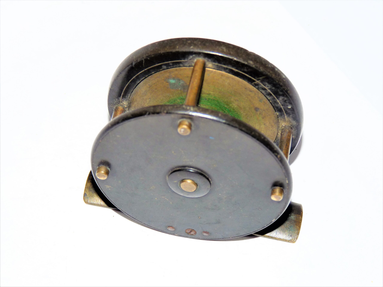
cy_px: 144
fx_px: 1350
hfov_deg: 16.1
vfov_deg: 12.1
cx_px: 192
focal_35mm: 122
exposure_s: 1/40
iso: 100
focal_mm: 21.6
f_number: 3.6
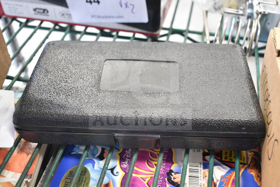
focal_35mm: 40
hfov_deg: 47.9
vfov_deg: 33.0
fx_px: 315
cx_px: 140
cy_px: 94
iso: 1600
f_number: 4
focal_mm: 27
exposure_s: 1/40
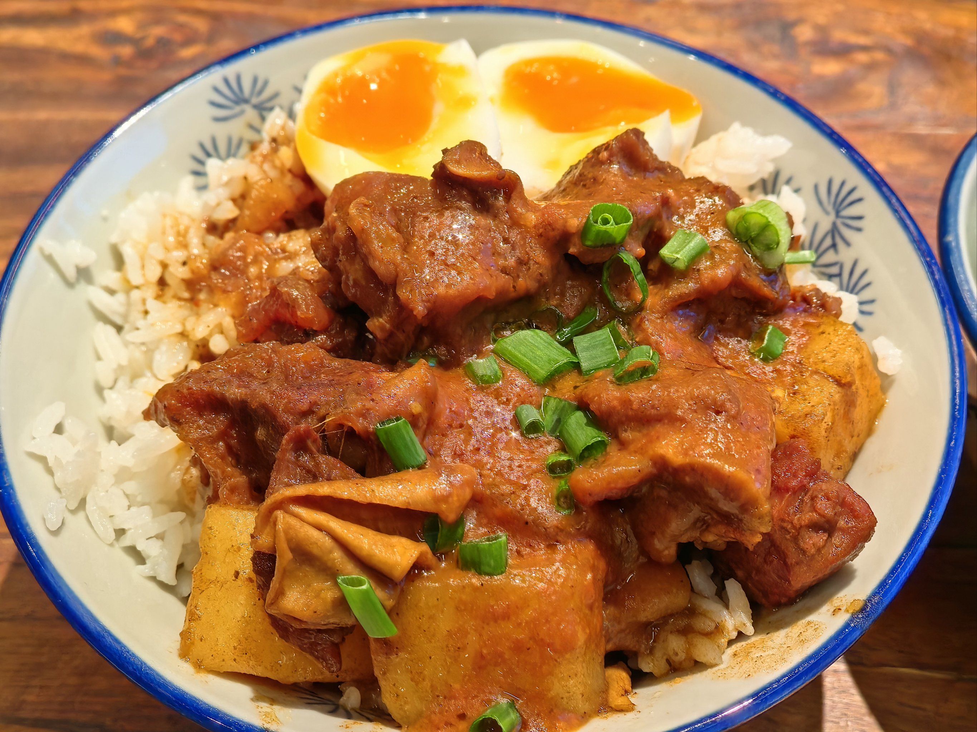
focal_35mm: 38
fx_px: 1072
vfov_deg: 37.7
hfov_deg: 49.0
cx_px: 488
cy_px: 366
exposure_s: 1/50
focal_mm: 5.75
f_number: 2.8
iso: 160
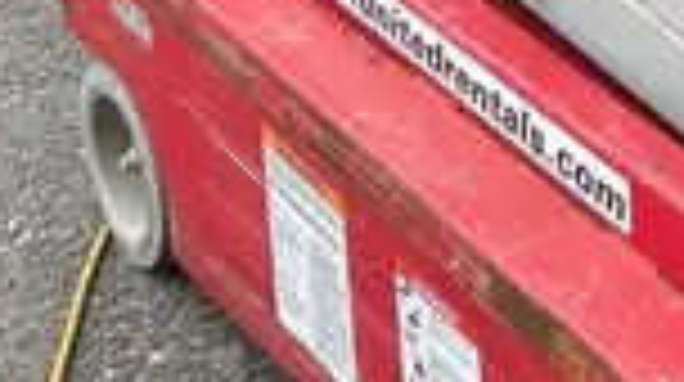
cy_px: -577
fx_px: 2481
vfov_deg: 8.0
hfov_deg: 15.2
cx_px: 814
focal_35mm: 137
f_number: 1.5
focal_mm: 5.7
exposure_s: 1/1089
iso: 50
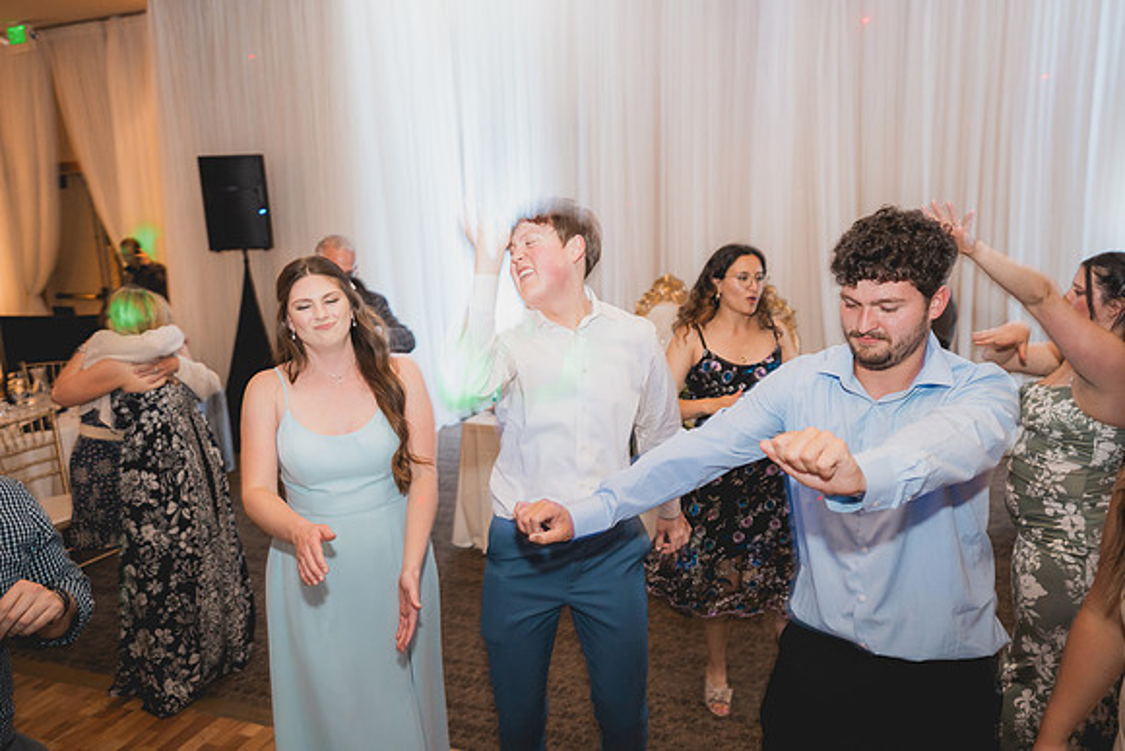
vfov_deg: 46.4
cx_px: 562
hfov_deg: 65.5
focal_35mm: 28
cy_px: 376
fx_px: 875
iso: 2500
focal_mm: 28
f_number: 2.8
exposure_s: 1/40
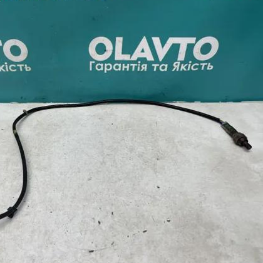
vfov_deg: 47.2
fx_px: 301
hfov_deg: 46.3
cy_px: 132
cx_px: 83
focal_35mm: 35
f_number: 1.6
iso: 64
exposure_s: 1/100
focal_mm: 4.2
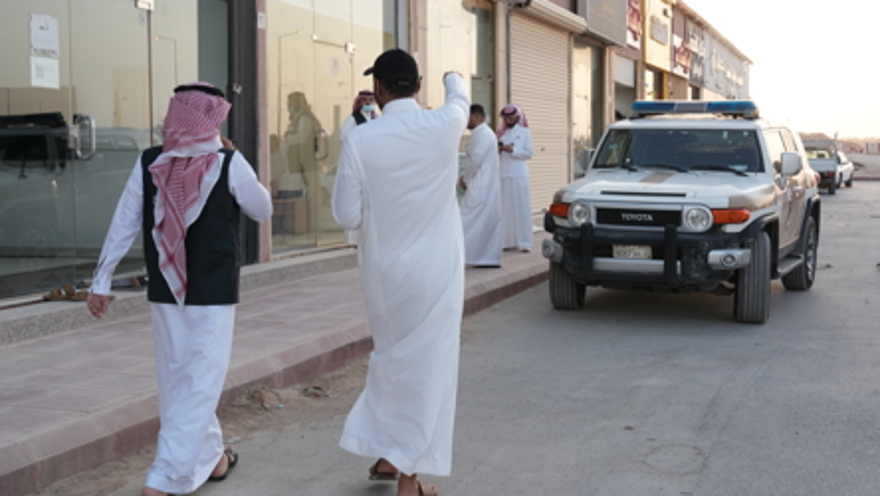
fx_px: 1190
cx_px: 436
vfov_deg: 23.5
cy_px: 218
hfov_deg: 40.6
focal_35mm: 51
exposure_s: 1/200
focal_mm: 48
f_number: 10
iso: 1250
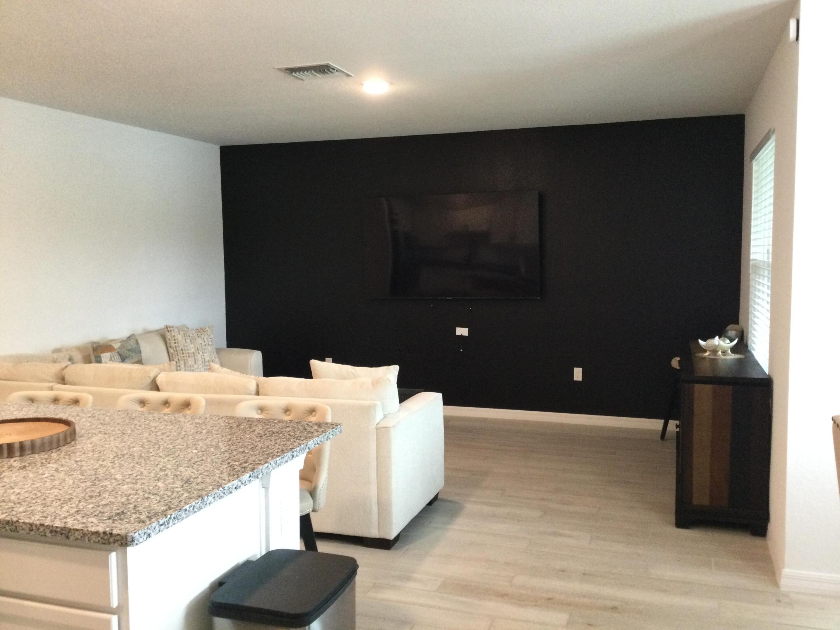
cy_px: 315
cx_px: 420
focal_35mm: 31
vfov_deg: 45.4
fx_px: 752
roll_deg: +0.1
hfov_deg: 58.4
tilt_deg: -5.4
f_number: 2.4
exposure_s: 1/30
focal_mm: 3.3
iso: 125
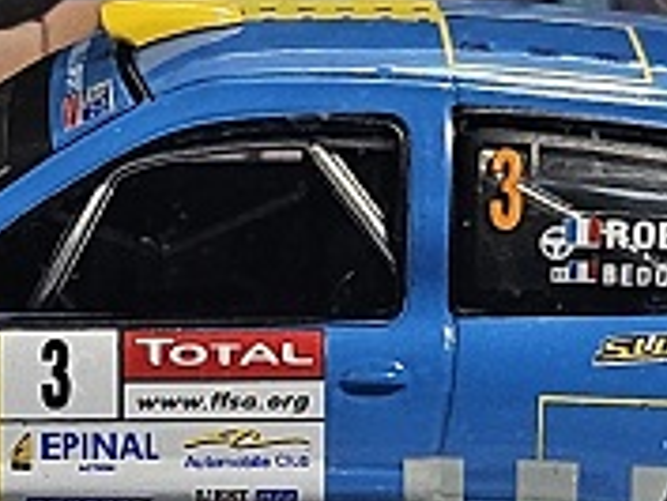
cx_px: -79
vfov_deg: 8.3
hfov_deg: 10.9
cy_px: 471
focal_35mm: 179
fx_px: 3451
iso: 125
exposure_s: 1/100
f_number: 1.8
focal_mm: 5
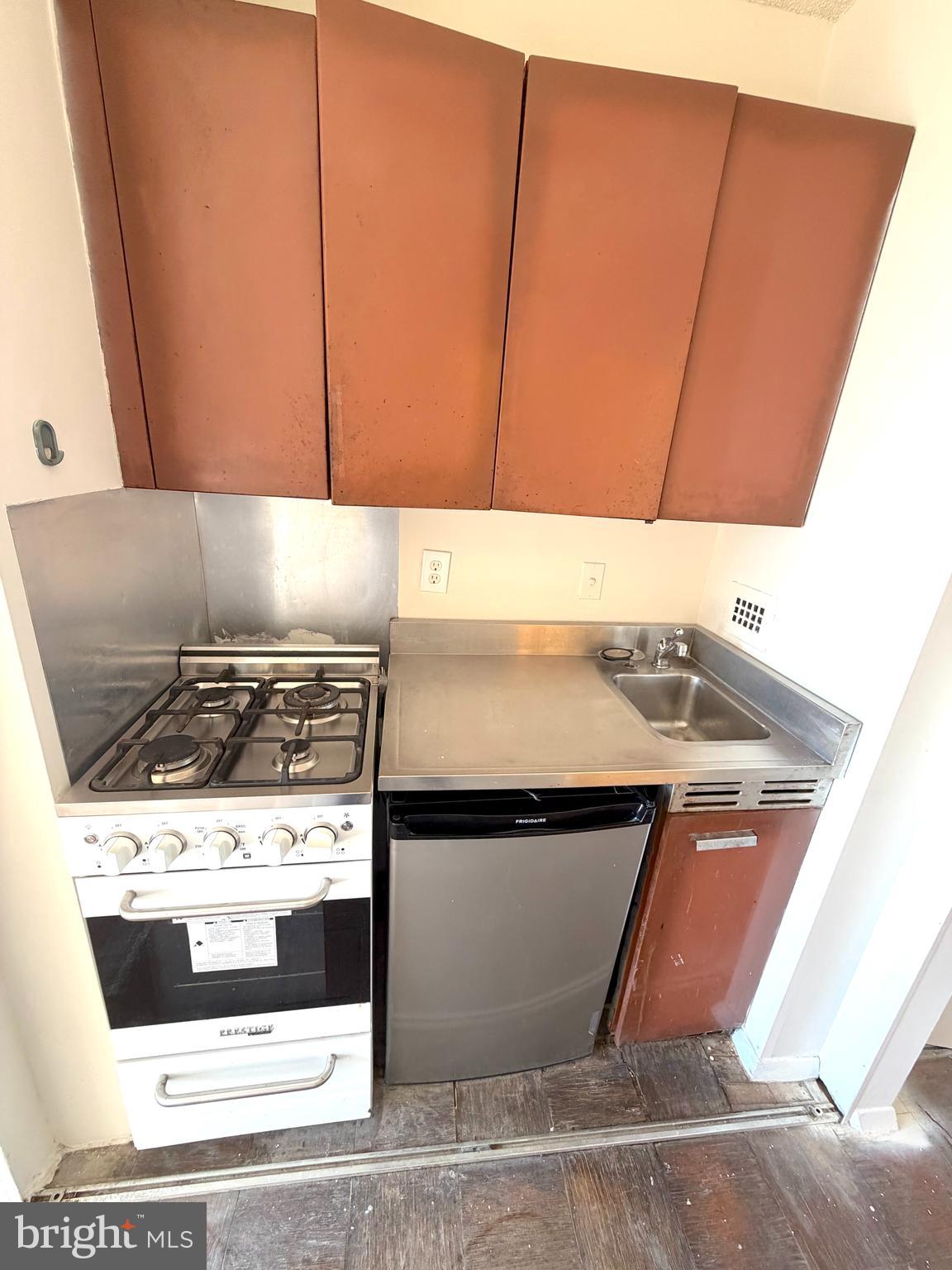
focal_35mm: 14
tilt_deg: -19.0
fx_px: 513
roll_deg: -4.3
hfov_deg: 85.7
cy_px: 635
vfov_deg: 102.1
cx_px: 476
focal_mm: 2.22
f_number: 2.2
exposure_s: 1/120
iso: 250
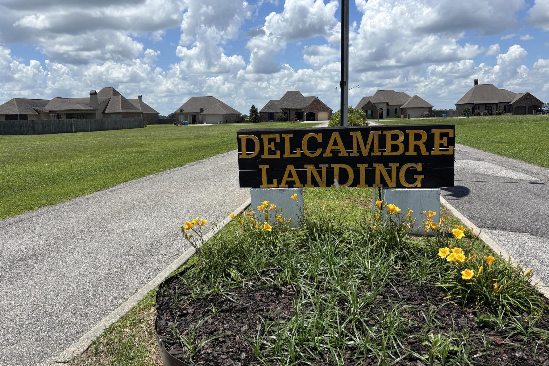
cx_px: 272
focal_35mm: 28
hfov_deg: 65.5
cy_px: 182
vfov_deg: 46.4
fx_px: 427
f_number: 1.6
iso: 50
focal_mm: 5.96
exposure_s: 1/4854
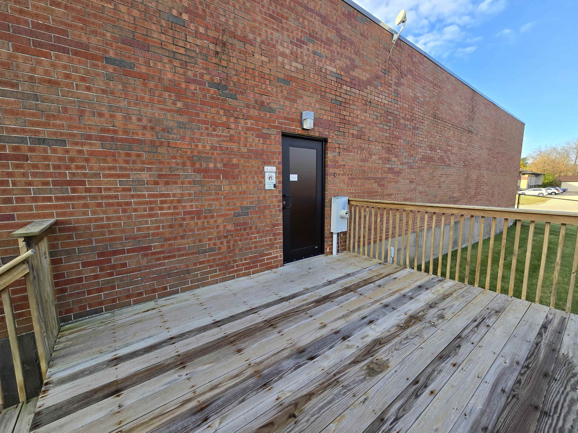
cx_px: 289
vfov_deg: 89.9
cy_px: 216
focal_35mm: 13
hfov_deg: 106.2
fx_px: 217
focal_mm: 2.2
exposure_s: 1/479
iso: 50
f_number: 2.2
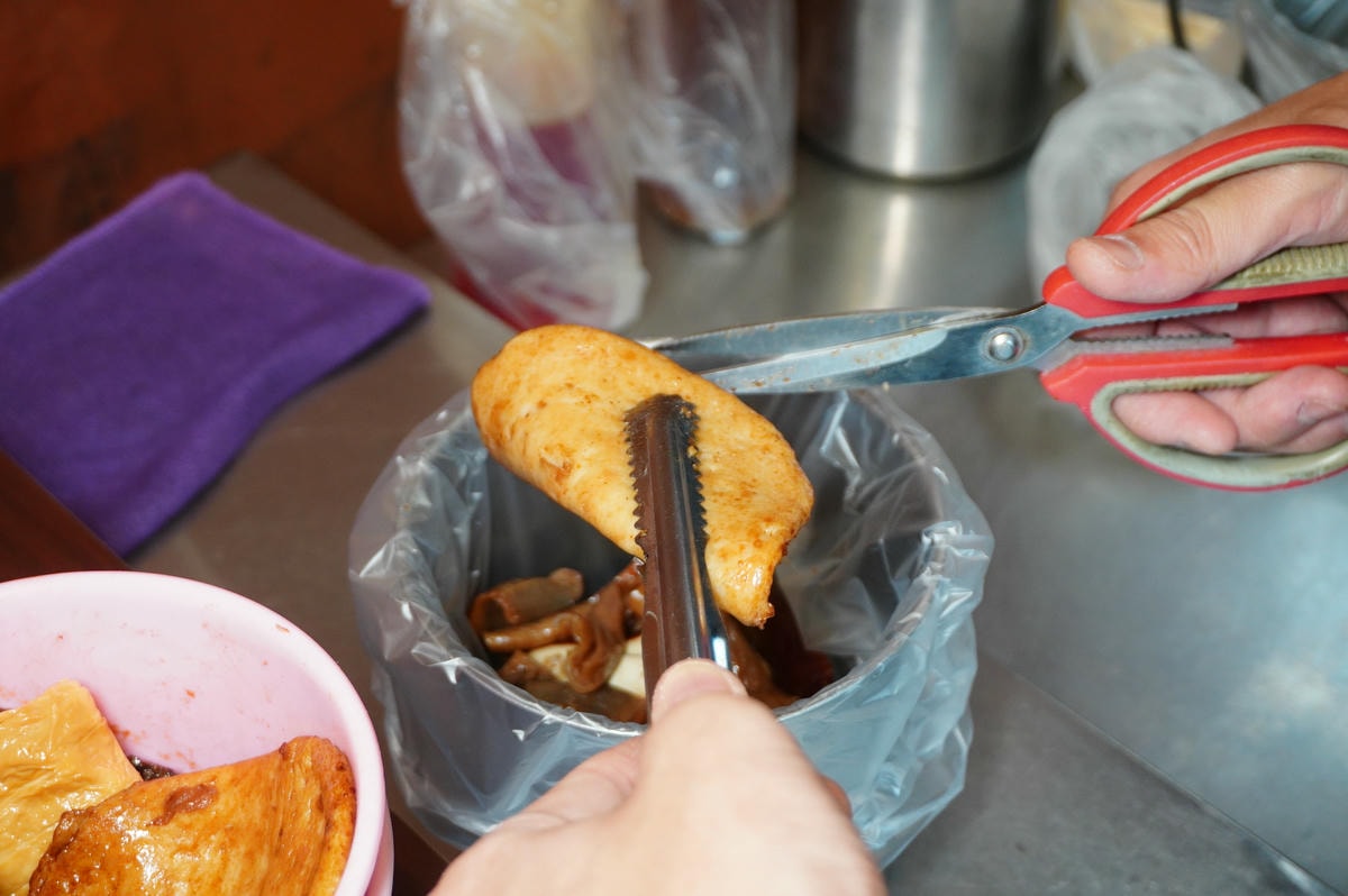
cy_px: 448
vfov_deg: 26.4
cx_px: 674
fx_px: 1908
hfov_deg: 38.9
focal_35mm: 51
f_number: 5
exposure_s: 1/60
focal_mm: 34
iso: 1000
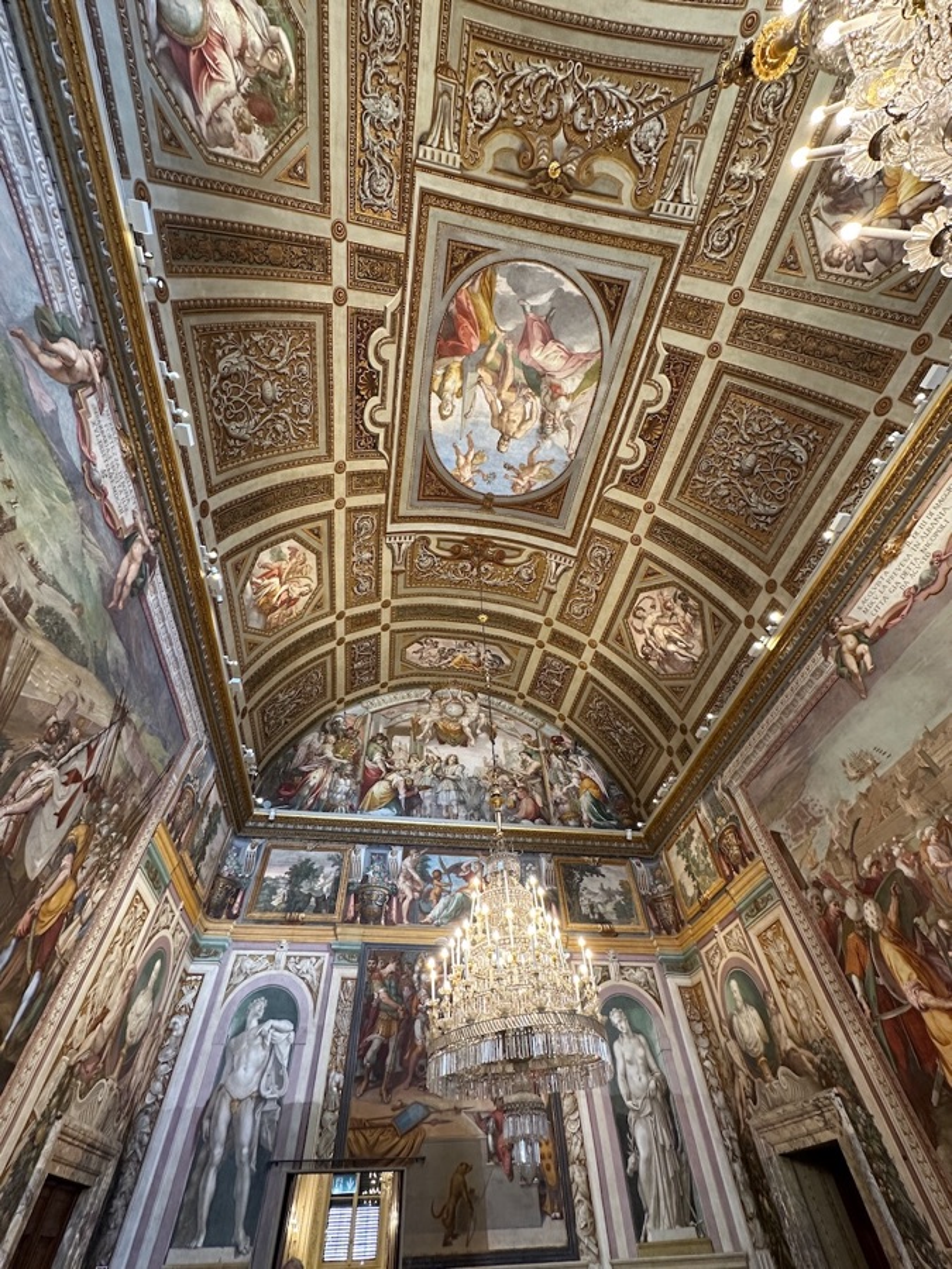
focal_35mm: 14
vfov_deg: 102.1
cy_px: 634
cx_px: 476
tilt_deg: +51.8
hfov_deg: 85.7
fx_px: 513
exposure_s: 1/50
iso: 200
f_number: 2.2
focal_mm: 2.22
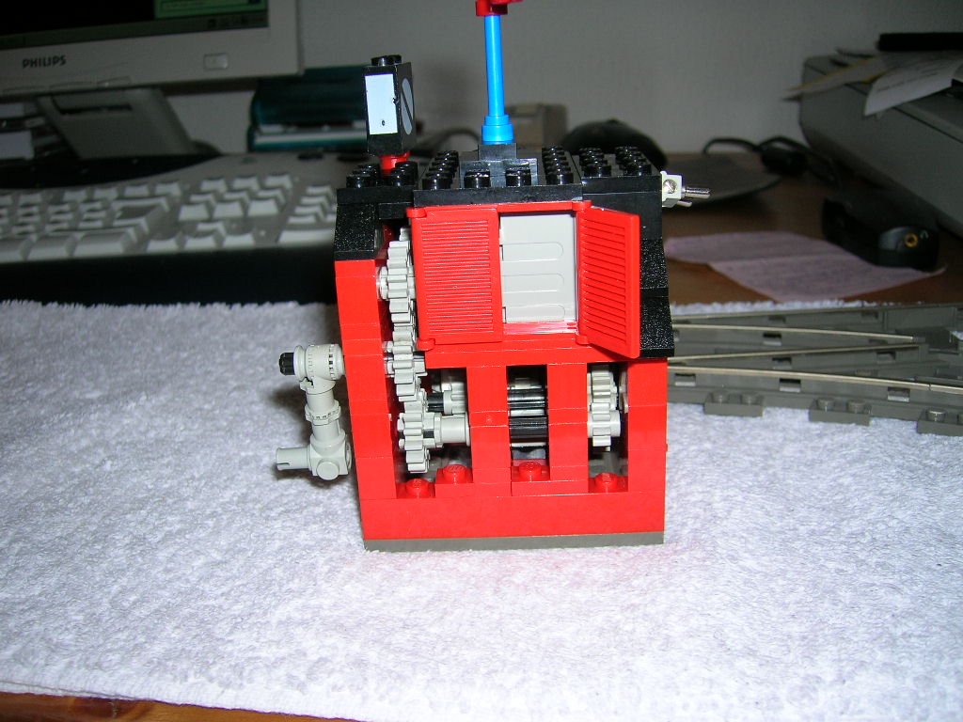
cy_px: 361
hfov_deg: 54.0
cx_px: 482
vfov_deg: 41.8
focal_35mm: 34
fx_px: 946
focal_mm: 5.7
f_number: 2.9
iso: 50
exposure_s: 1/60.1
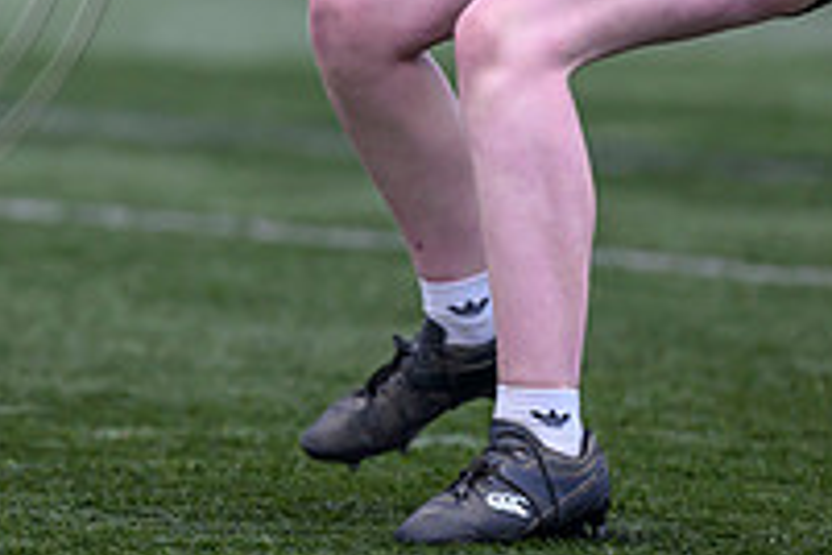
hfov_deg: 1.8
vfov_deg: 1.2
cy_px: -159
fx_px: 26668
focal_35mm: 1154
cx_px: -294
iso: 640
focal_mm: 400
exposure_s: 1/1600
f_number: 3.5
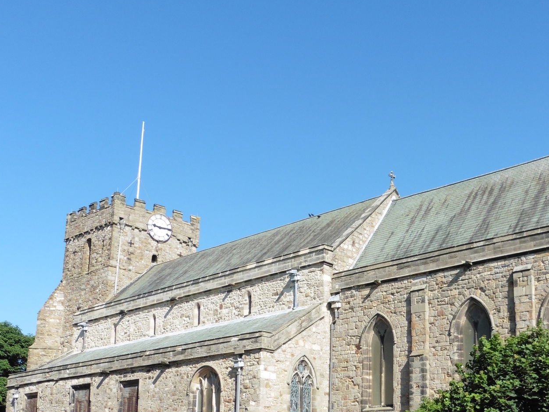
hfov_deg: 40.7
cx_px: 368
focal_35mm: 46
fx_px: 730
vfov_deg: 30.9
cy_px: 313
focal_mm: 5.4
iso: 100
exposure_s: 1/640
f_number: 4.5
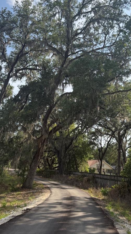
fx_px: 216
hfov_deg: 33.4
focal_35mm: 35
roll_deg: -3.7
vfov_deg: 56.5
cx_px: 88
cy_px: 104
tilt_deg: +19.5
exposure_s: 1/4167
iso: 100
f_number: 1.78
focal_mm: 6.76
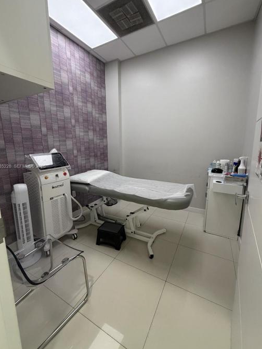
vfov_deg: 98.1
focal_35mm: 15
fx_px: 151
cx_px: 128
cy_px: 167
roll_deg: +0.2
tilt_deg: -8.8
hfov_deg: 81.7
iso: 400
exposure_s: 1/60
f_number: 2.2
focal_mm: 2.22
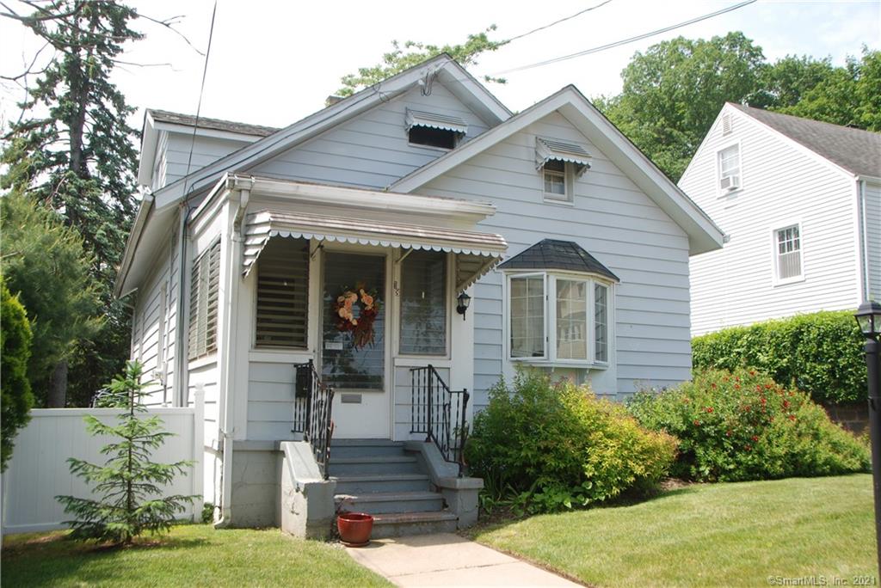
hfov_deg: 61.9
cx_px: 440
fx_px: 735
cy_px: 294
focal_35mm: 30
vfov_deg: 43.7
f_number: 6.3
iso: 100
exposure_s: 1/160
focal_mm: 20
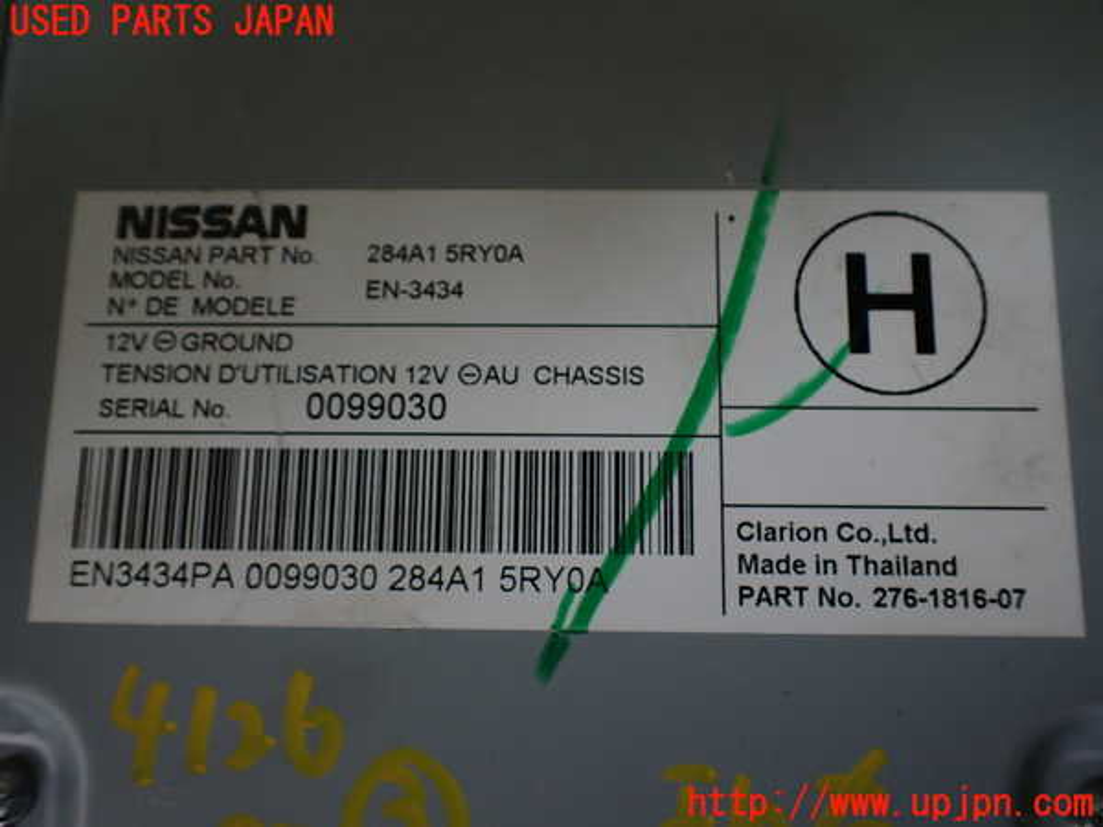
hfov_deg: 60.0
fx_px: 956
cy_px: 414
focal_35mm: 30
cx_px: 552
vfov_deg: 46.8
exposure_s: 1/125
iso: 125
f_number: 2.3
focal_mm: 5.4
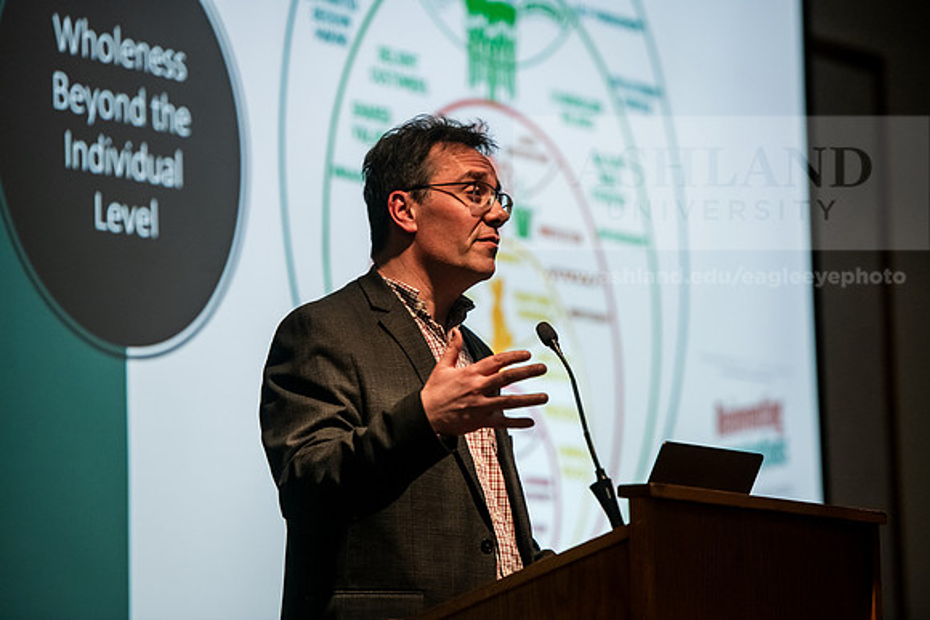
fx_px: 4392
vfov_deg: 8.1
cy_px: 310
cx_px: 465
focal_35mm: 170
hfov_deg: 12.1
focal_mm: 170
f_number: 3.5
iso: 1600
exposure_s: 1/640
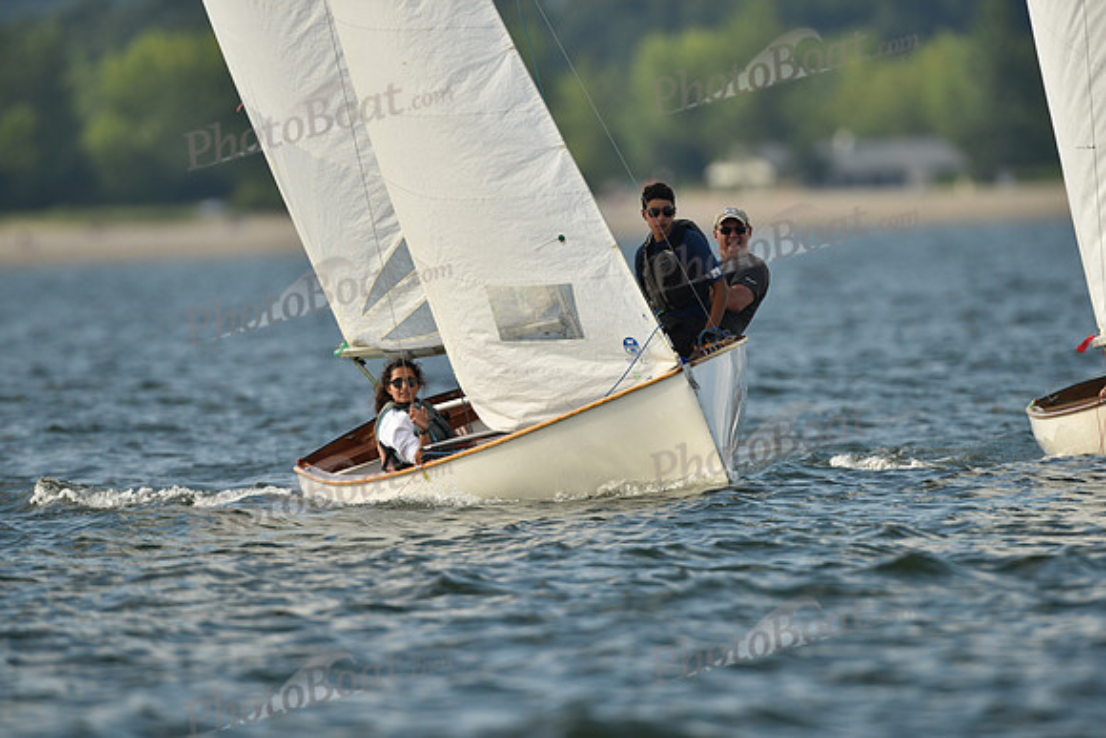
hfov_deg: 3.4
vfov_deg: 2.3
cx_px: 553
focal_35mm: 600
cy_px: 369
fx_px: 18437
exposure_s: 1/2000
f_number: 4.5
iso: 250
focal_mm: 600
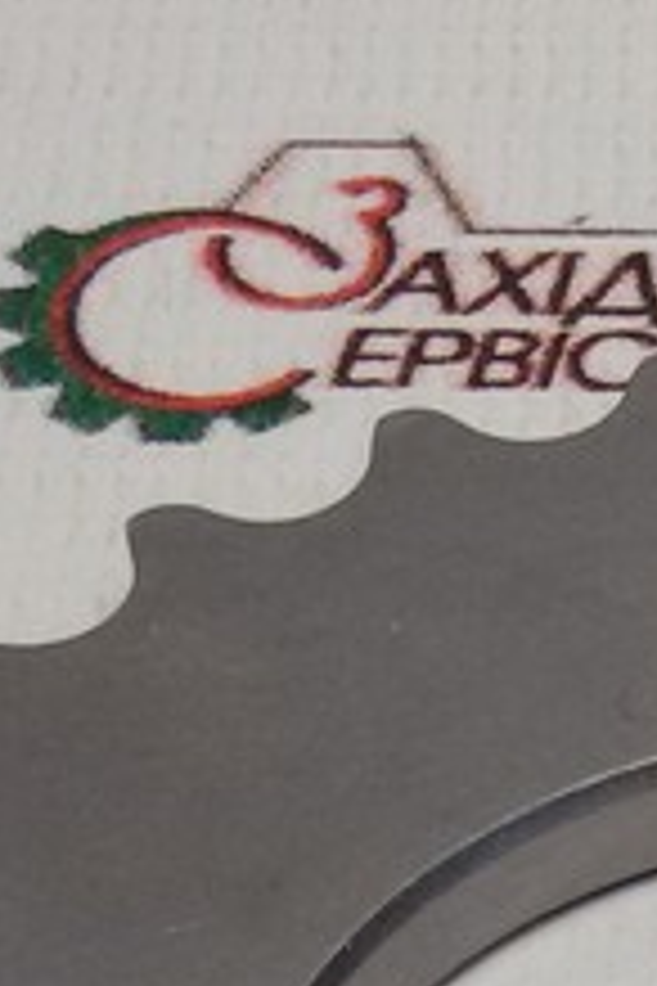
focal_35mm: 147
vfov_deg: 13.3
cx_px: 878
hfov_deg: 9.2
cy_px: 1432
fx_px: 4024
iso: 64
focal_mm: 2.93
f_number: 2.4
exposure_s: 1/100
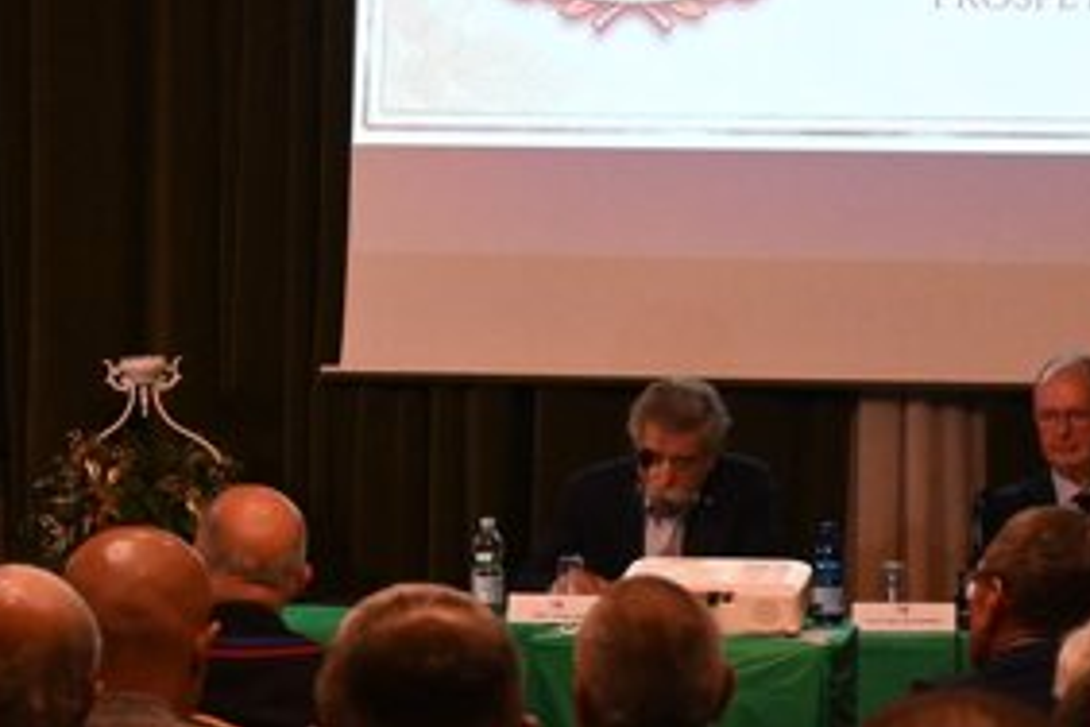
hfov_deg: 12.8
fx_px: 4874
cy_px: 340
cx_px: 526
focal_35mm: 161
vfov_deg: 8.5
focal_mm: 46
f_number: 6
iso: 4500
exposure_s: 1/60
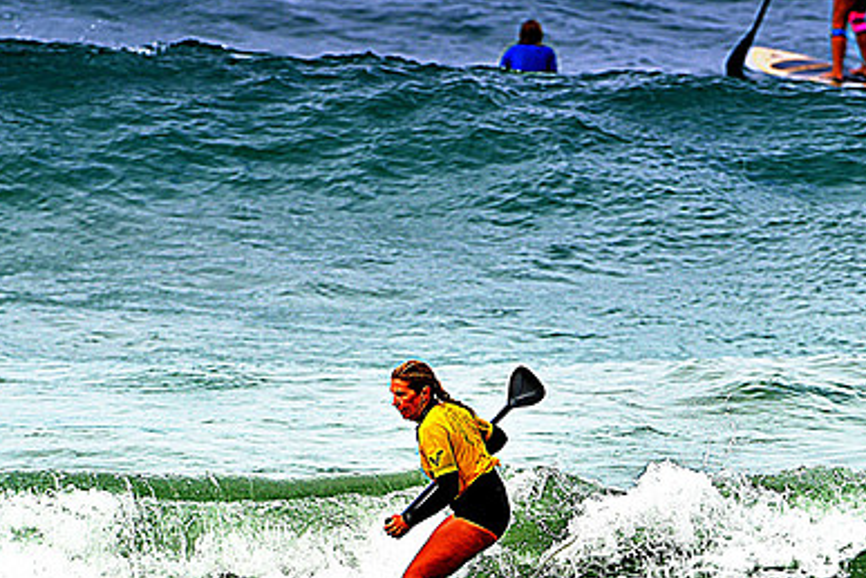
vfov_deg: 1.5
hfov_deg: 2.3
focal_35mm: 899
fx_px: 21624
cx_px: 472
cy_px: 418
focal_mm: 400
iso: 200
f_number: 5.6
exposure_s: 1/1000
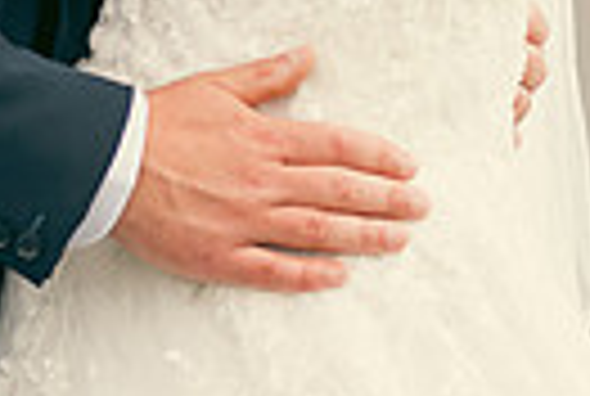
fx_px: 8131
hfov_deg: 4.1
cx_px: -9
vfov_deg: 2.8
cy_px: -439
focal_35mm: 495
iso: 125
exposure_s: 1/320
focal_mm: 112
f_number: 3.5
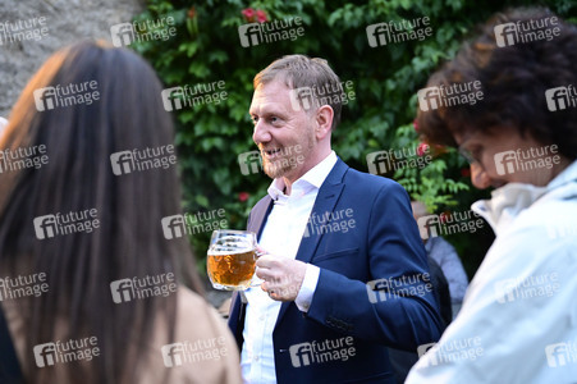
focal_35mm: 51
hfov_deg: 38.9
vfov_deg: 26.4
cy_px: 192
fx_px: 817
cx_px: 288
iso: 6400
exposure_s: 1/50
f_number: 2.8
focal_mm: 51
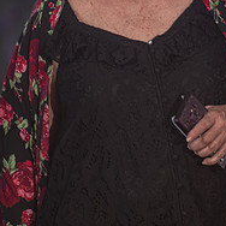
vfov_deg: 3.6
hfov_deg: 3.6
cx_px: 172
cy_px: 94
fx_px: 3612
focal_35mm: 489
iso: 400
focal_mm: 200
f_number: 4
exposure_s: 1/250
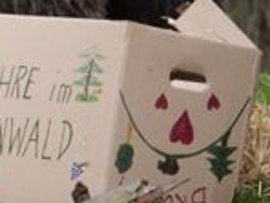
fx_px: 5398
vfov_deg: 2.1
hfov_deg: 2.9
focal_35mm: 692
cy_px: 13
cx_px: -77
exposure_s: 1/250
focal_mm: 100
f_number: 2.8
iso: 320
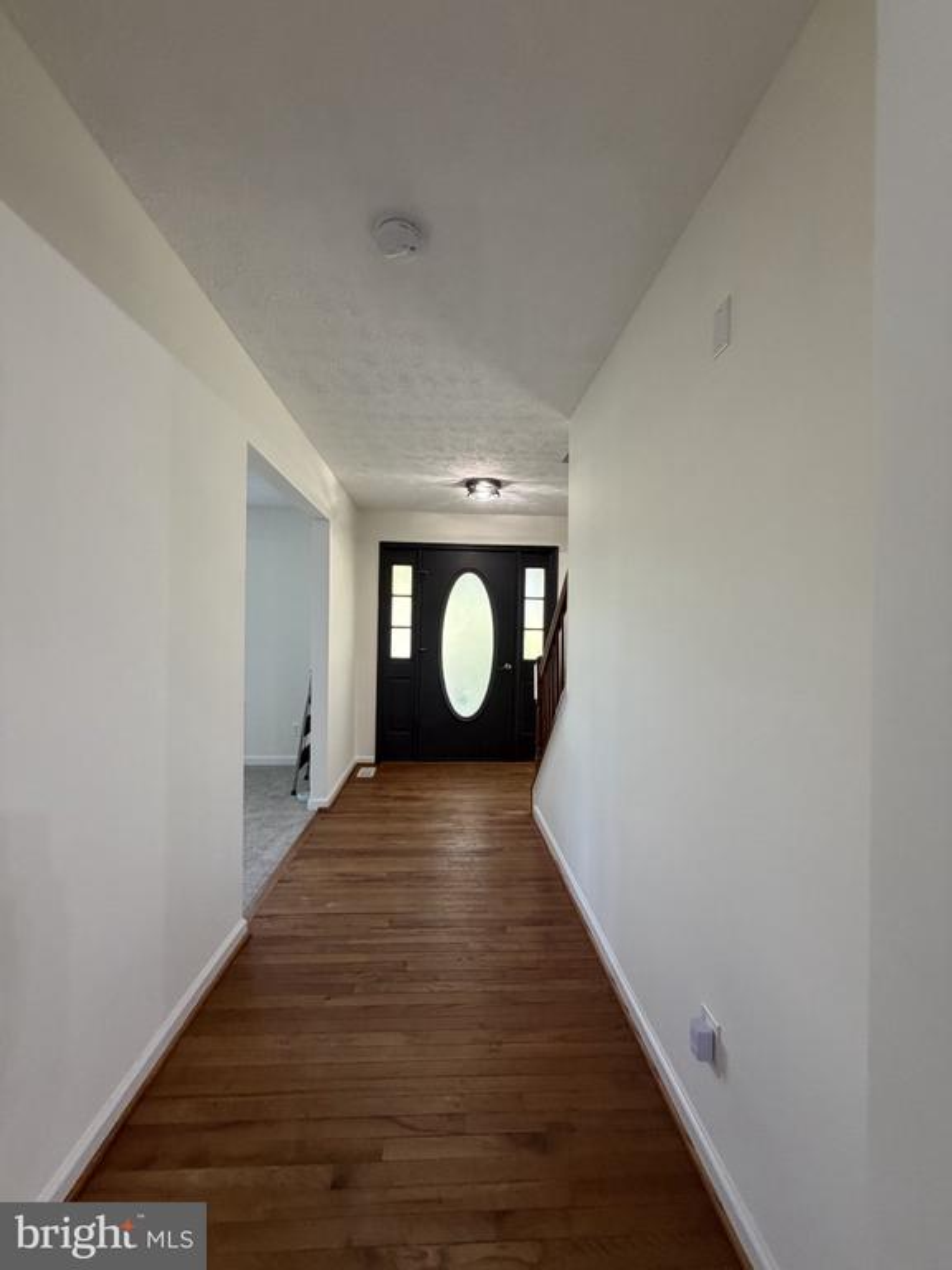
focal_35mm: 14
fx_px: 513
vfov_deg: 102.1
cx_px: 476
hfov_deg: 85.7
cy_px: 635
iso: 320
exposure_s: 1/60
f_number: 2.2
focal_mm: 2.22
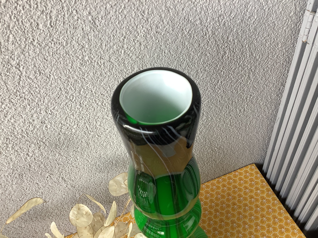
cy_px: 119
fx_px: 285
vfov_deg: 45.4
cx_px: 159
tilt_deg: -45.7
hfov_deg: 58.4
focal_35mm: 31
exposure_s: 1/50
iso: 64
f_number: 2.4
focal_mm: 3.3
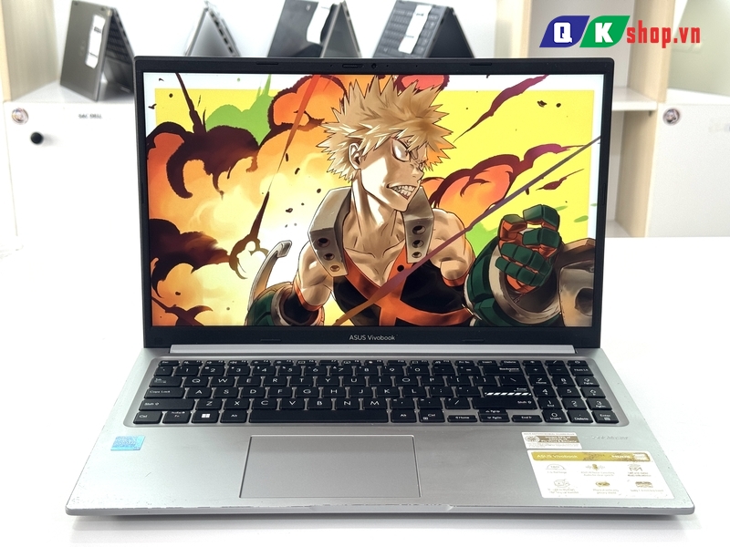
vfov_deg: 30.3
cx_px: 365
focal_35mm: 48
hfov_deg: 39.7
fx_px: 1012
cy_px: 274
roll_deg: +0.5
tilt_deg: -18.7
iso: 64
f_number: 1.78
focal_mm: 6.76
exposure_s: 1/121
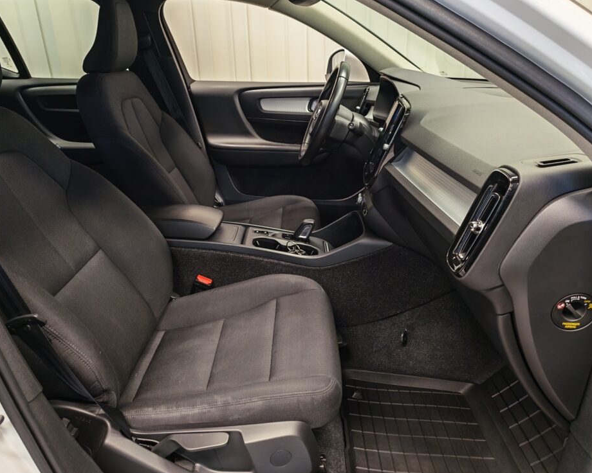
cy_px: 236
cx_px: 275
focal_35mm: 25
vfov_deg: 56.8
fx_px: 438
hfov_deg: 68.0
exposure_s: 1/50
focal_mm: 5.4
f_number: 1.6
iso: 160
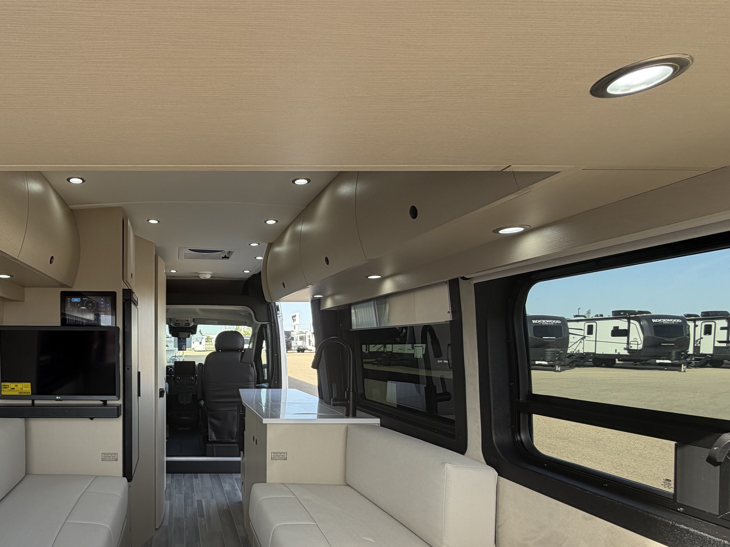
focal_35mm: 21
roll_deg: +0.4
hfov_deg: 73.5
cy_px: 362
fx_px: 443
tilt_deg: -2.6
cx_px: 183
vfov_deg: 62.0
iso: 40
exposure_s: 1/188
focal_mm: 2.22
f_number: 2.2
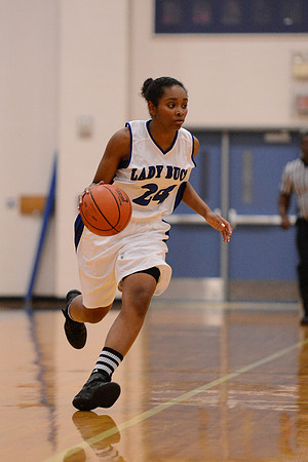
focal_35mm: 175
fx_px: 2246
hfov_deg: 7.8
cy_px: 231
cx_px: 154
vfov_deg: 11.7
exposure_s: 1/800
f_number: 2.8
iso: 10000
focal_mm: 175
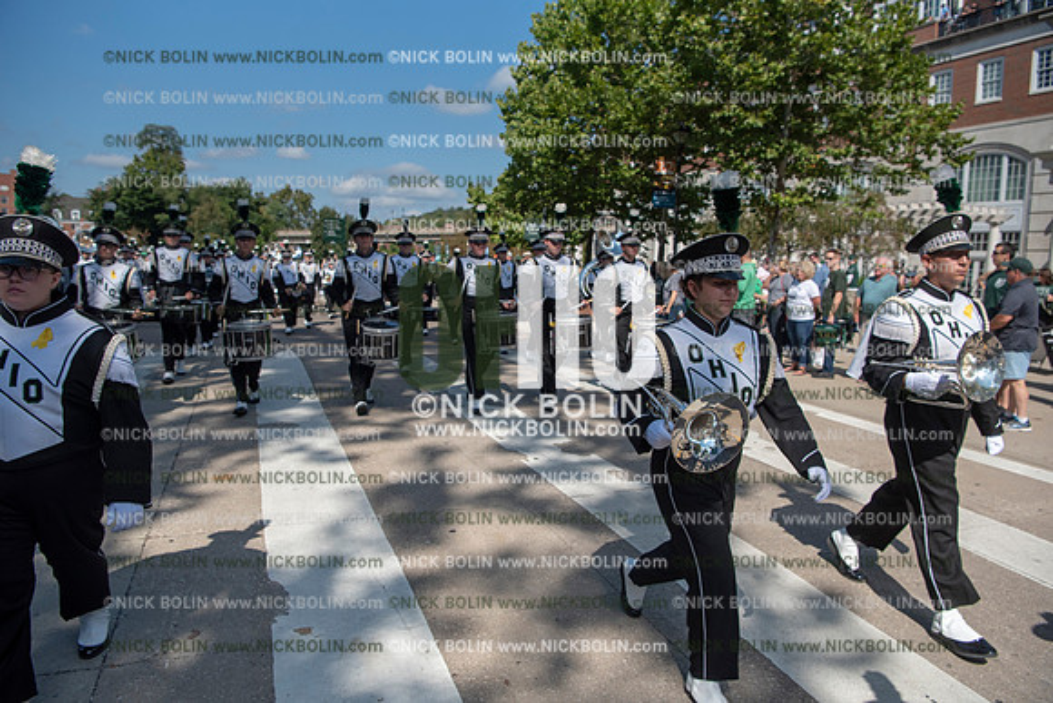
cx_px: 526
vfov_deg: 53.2
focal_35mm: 24
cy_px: 352
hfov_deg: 73.7
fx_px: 702
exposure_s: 1/4000
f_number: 5
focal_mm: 24
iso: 400
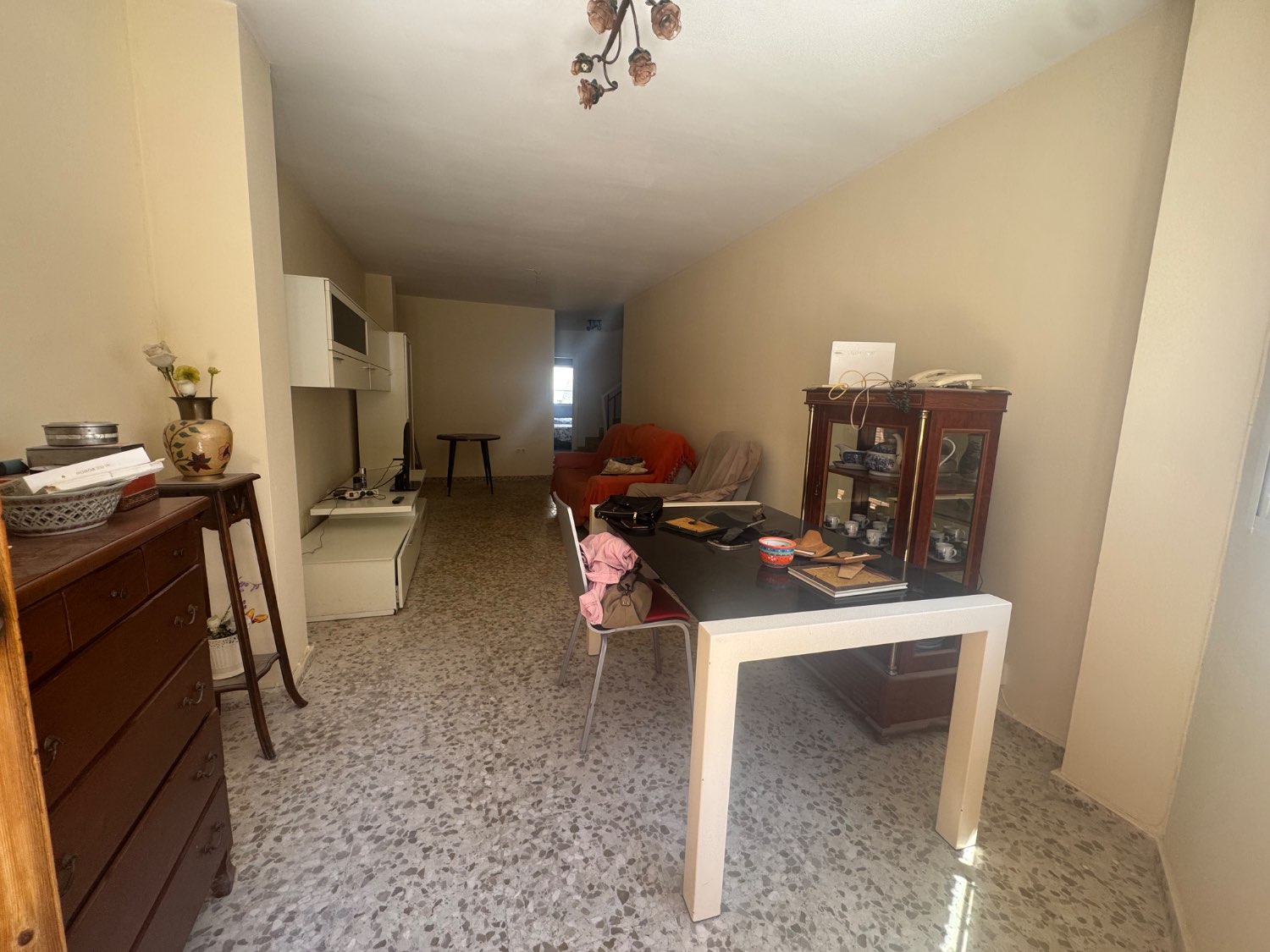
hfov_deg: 102.1
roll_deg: -0.5
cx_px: 635
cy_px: 476
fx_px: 514
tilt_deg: -7.9
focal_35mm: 14
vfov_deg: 85.7
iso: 125
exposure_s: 1/99
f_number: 2.2
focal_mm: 2.22
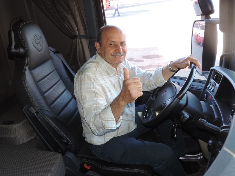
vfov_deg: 42.9
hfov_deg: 55.4
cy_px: 88
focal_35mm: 33
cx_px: 118
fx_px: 224
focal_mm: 5.8
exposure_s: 1/30
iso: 80
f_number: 3.2
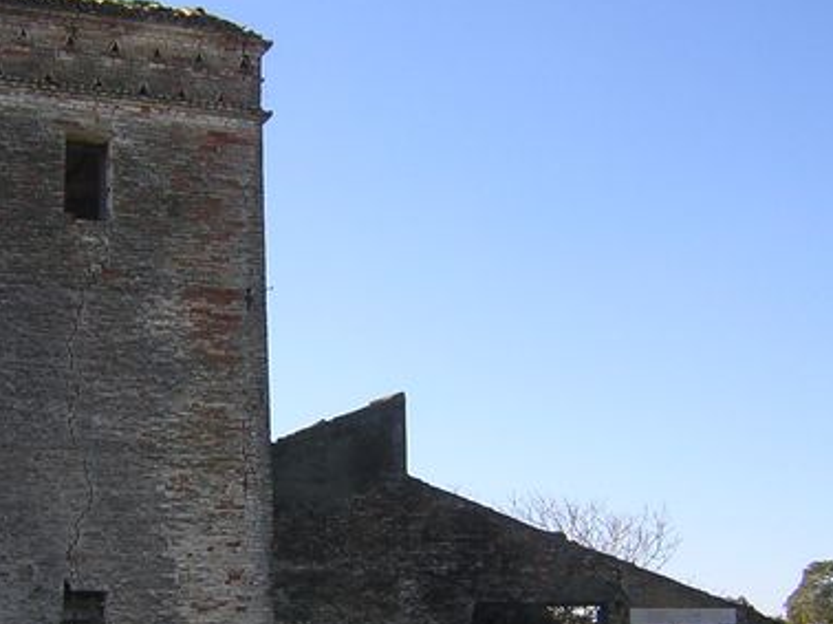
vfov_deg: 23.8
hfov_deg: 31.5
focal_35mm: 61
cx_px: 278
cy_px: 445
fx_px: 1467
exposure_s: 1/185
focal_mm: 4.7
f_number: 5.2
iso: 100
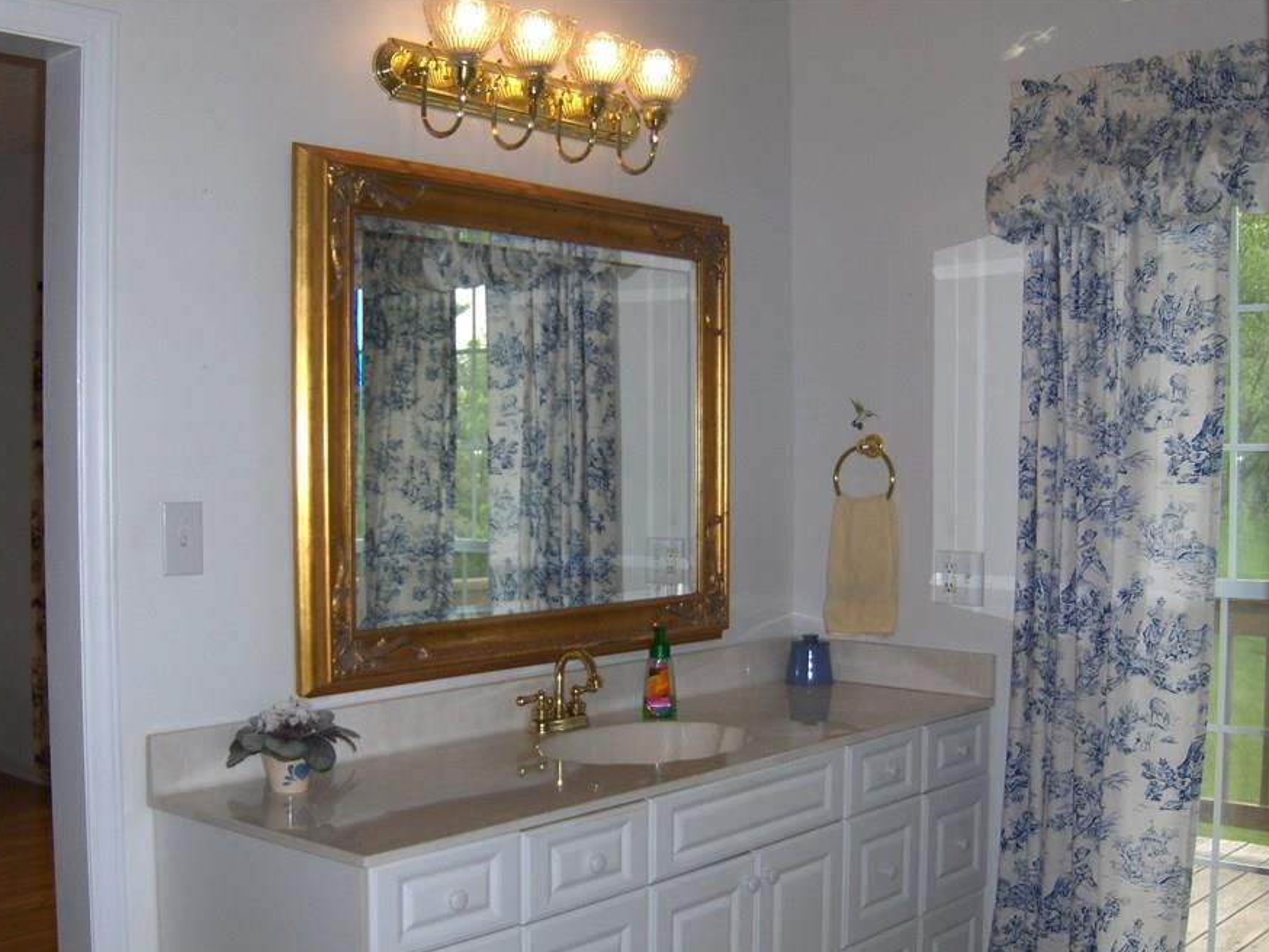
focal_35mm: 41
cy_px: 549
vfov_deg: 35.1
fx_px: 1503
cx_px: 540
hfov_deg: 45.6
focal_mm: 7.5
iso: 100
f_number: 2.8
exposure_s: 1/183
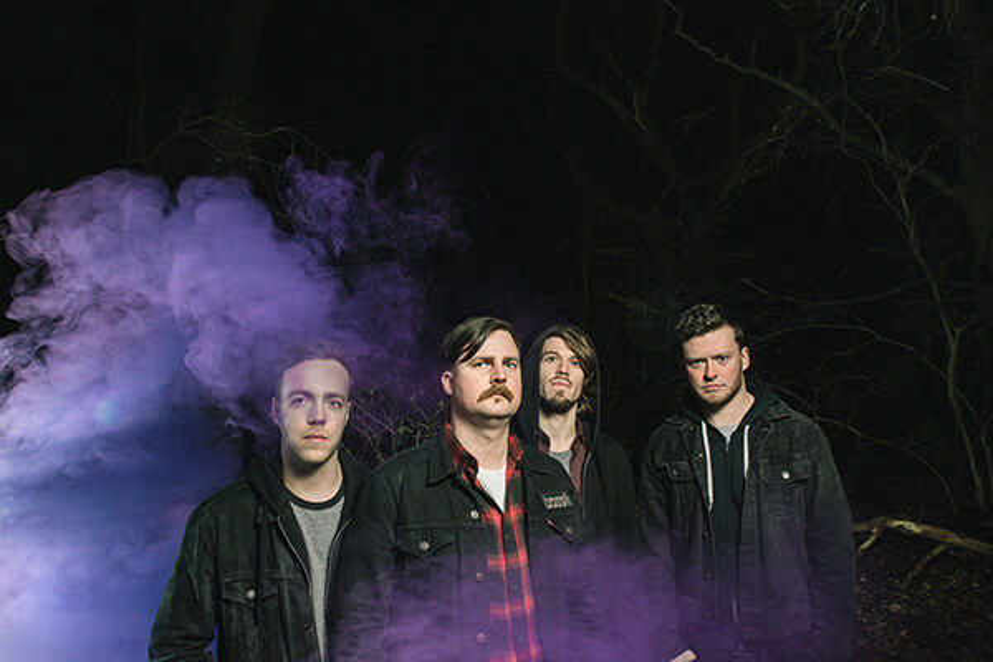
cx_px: 496
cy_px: 331
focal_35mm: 24
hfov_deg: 73.7
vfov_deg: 53.1
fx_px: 662
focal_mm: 24
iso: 1250
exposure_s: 1/100
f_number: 10
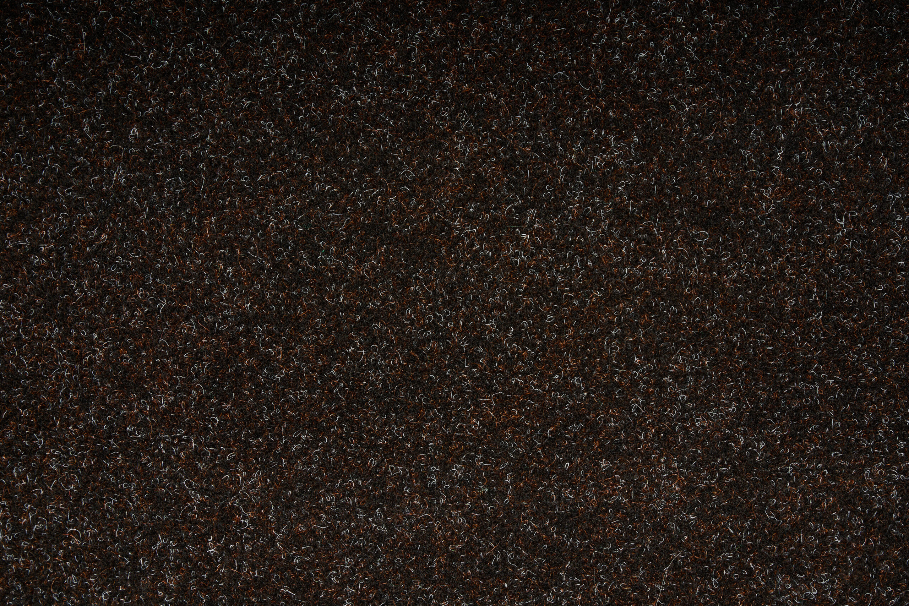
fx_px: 1767
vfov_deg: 19.5
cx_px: 454
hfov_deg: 28.8
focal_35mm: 70
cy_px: 303
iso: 160
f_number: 9
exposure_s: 1/160
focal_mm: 70
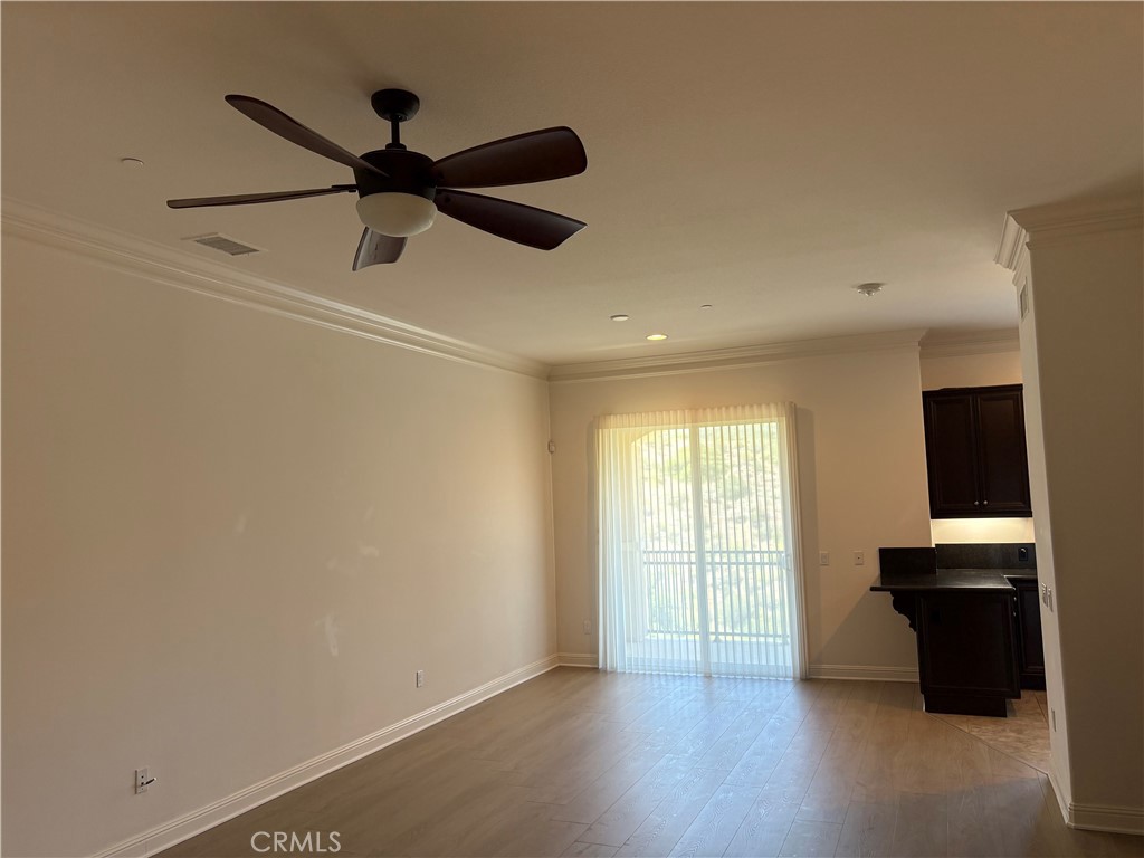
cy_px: 429
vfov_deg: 53.1
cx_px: 572
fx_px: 859
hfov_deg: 67.3
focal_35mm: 26
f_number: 1.6
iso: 100
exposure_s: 1/60
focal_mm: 5.96
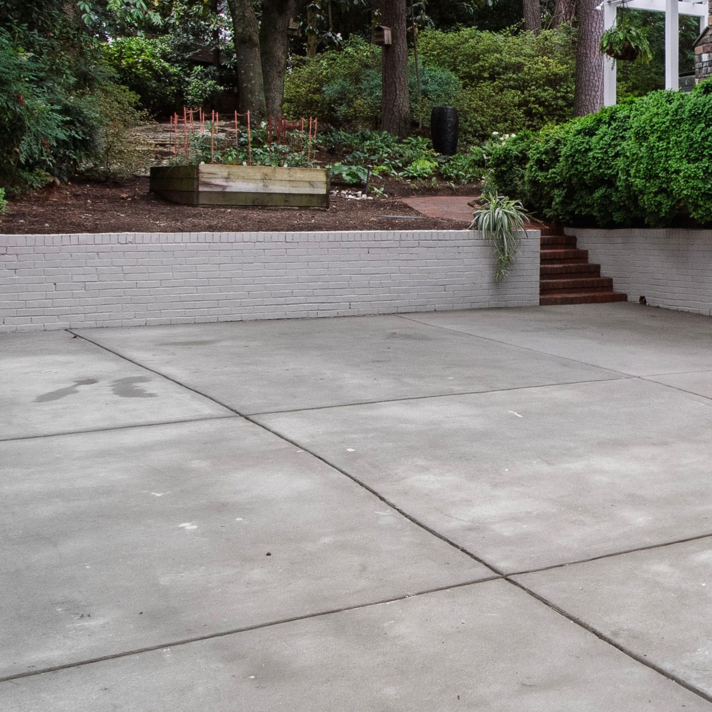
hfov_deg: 30.4
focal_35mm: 50
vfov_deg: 33.6
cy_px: 221
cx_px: 786
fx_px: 1164
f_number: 8
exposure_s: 1/160
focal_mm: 10
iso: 400
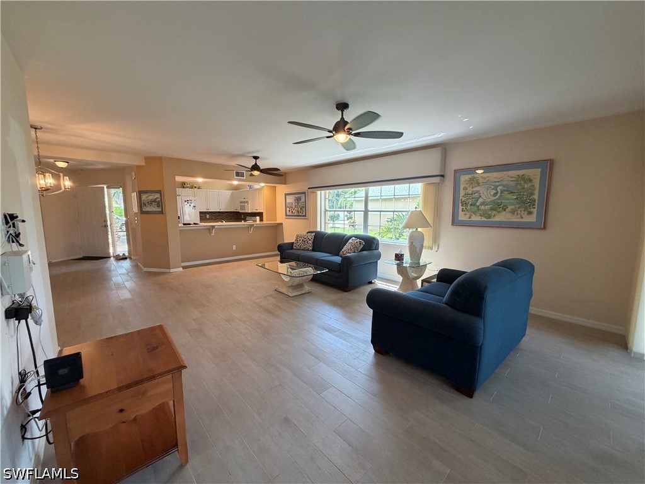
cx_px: 322
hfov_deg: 102.1
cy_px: 242
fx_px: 261
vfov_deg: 85.7
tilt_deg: -6.5
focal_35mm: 14
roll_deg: +0.4
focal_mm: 2.22
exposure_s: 1/120
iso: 250
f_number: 2.2
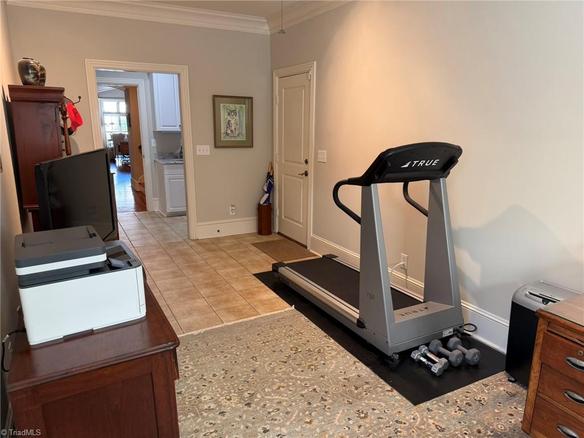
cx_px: 292
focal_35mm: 24
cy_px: 219
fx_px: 405
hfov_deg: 71.6
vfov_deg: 56.8
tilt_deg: -13.4
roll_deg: +0.0
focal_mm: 6.76
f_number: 1.78
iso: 160
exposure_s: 1/60
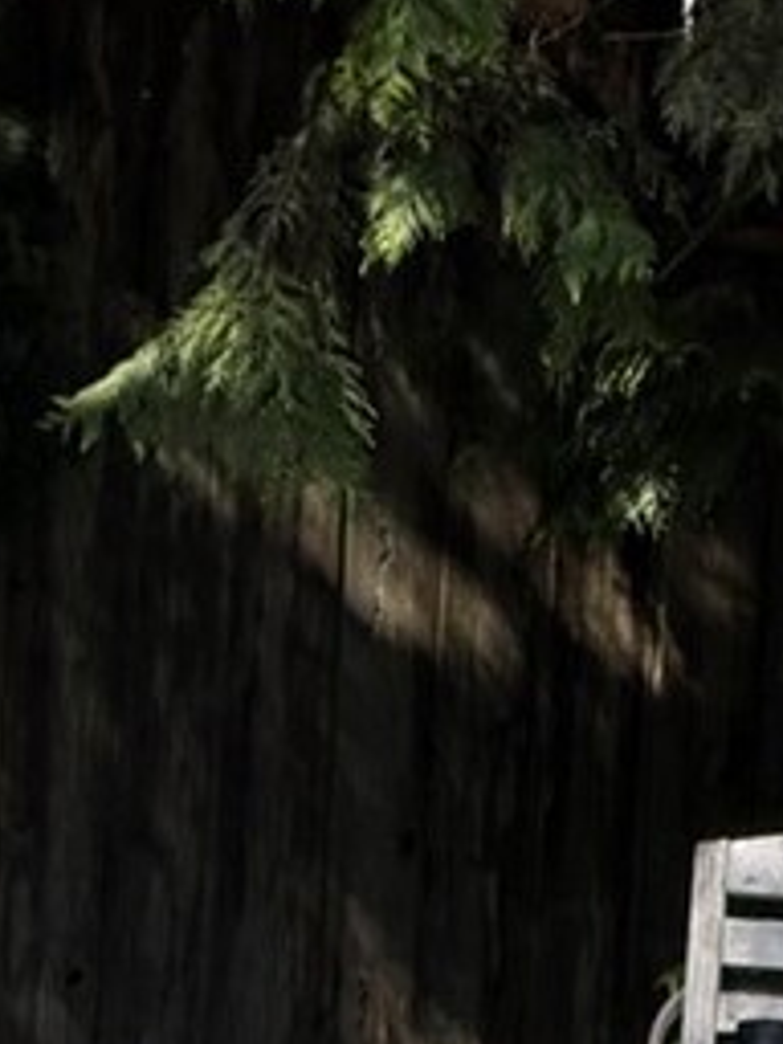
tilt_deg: -2.5
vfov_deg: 3.5
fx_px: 16950
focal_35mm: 562
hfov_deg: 2.6
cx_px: 1289
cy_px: 1415
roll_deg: -4.1
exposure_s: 1/638
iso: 50
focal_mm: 16.89
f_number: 2.8
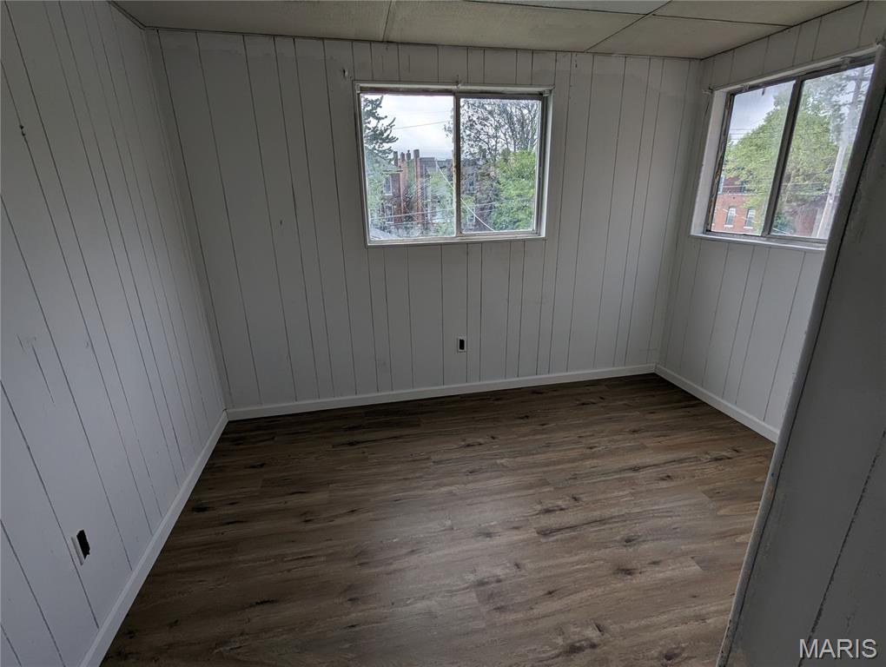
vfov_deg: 78.2
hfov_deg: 94.4
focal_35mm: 16
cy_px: 334
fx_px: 410
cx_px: 443
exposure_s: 1/1009
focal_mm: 2.35
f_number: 2.2
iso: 48
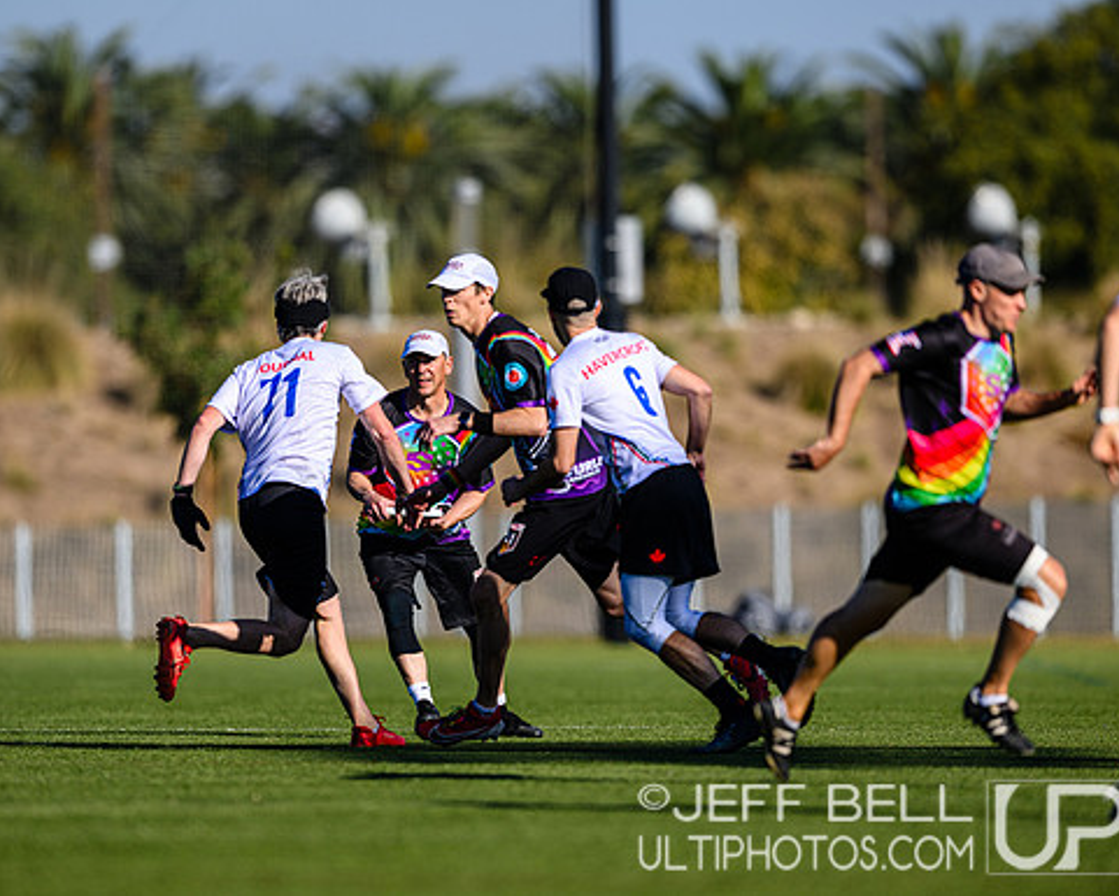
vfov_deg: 3.4
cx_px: 484
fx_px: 15006
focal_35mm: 453
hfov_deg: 4.3
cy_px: 448
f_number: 3.2
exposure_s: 1/2000
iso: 100
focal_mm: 400
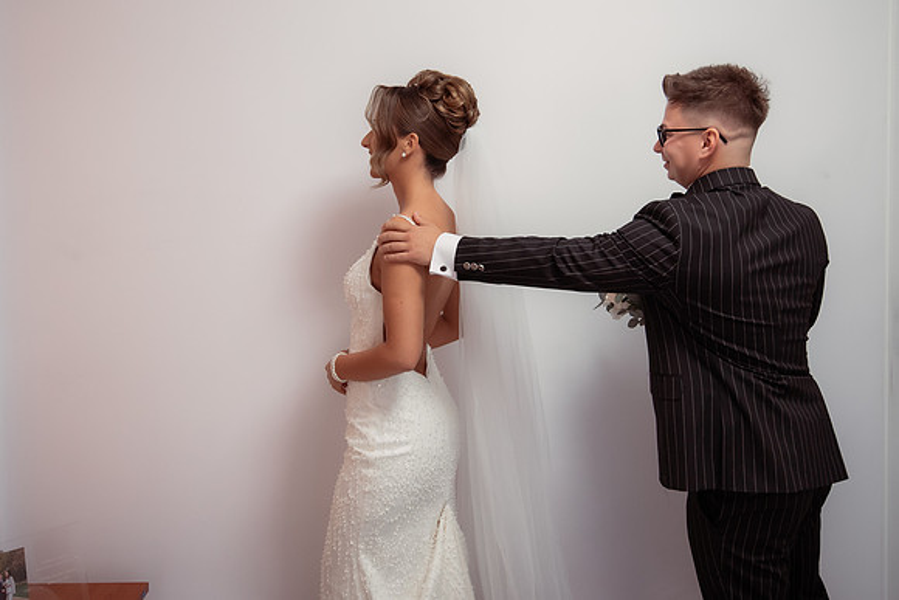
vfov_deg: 40.0
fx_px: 818
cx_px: 430
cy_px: 224
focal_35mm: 33
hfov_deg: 57.6
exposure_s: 1/320
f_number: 2.8
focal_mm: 23
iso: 1250
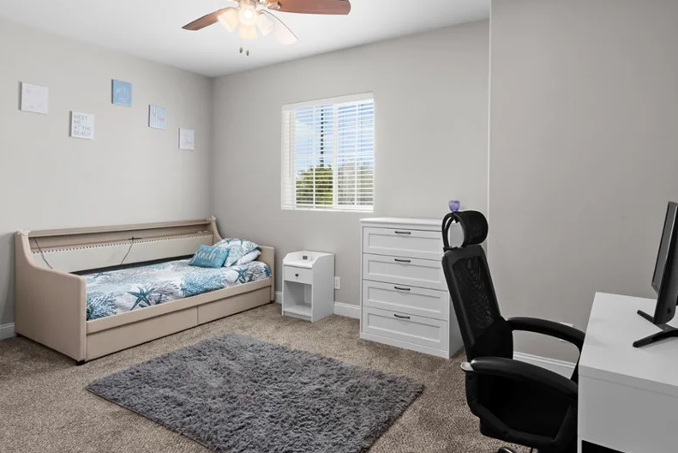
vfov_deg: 57.0
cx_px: 351
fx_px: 414
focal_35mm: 22
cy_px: 192
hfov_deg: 78.5
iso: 400
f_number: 8
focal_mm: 17
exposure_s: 1/10
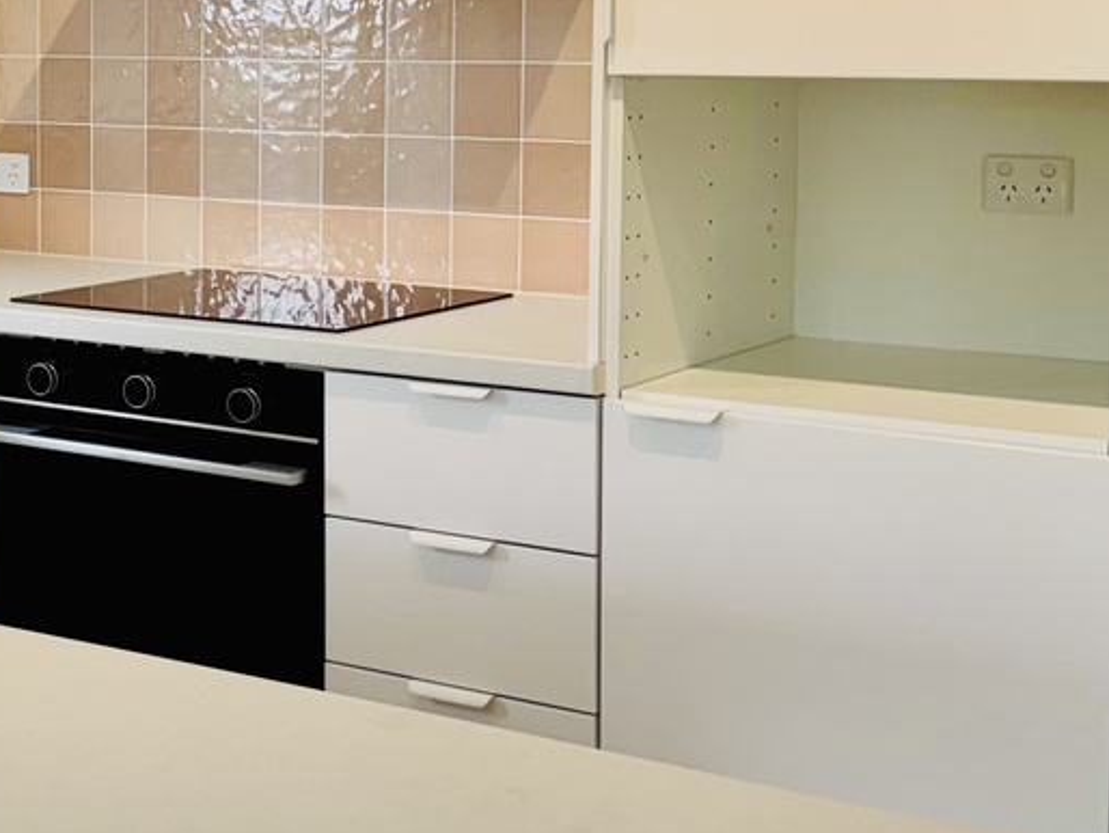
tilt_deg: -3.5
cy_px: 191
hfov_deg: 26.9
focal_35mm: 70
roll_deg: +0.8
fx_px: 2244
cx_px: 138
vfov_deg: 20.8
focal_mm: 6.76
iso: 80
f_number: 1.78
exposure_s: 1/302
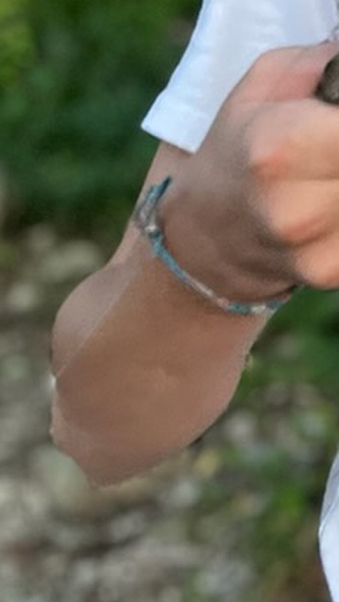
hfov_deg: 9.4
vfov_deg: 18.5
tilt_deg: -13.6
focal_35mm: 115
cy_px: 148
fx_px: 1835
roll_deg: +1.7
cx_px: 815
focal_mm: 5.1
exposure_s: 1/33
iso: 640
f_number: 1.6
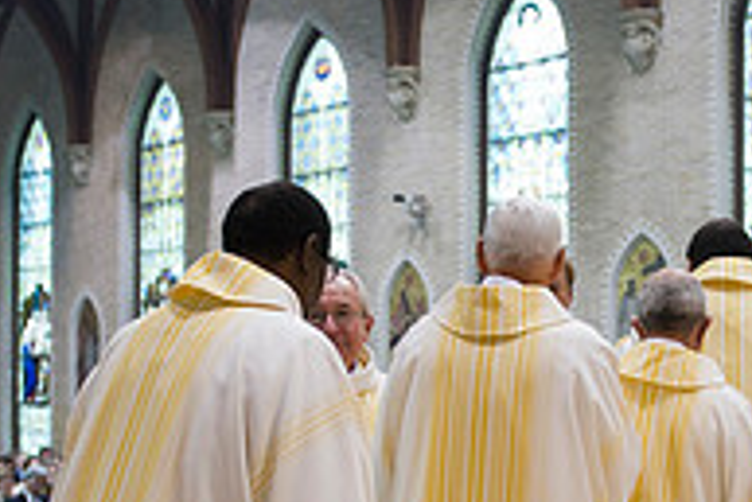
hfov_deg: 27.5
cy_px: 409
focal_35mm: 72
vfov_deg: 18.8
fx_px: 1505
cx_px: 596
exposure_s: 1/125
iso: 2000
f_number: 2.8
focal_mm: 24
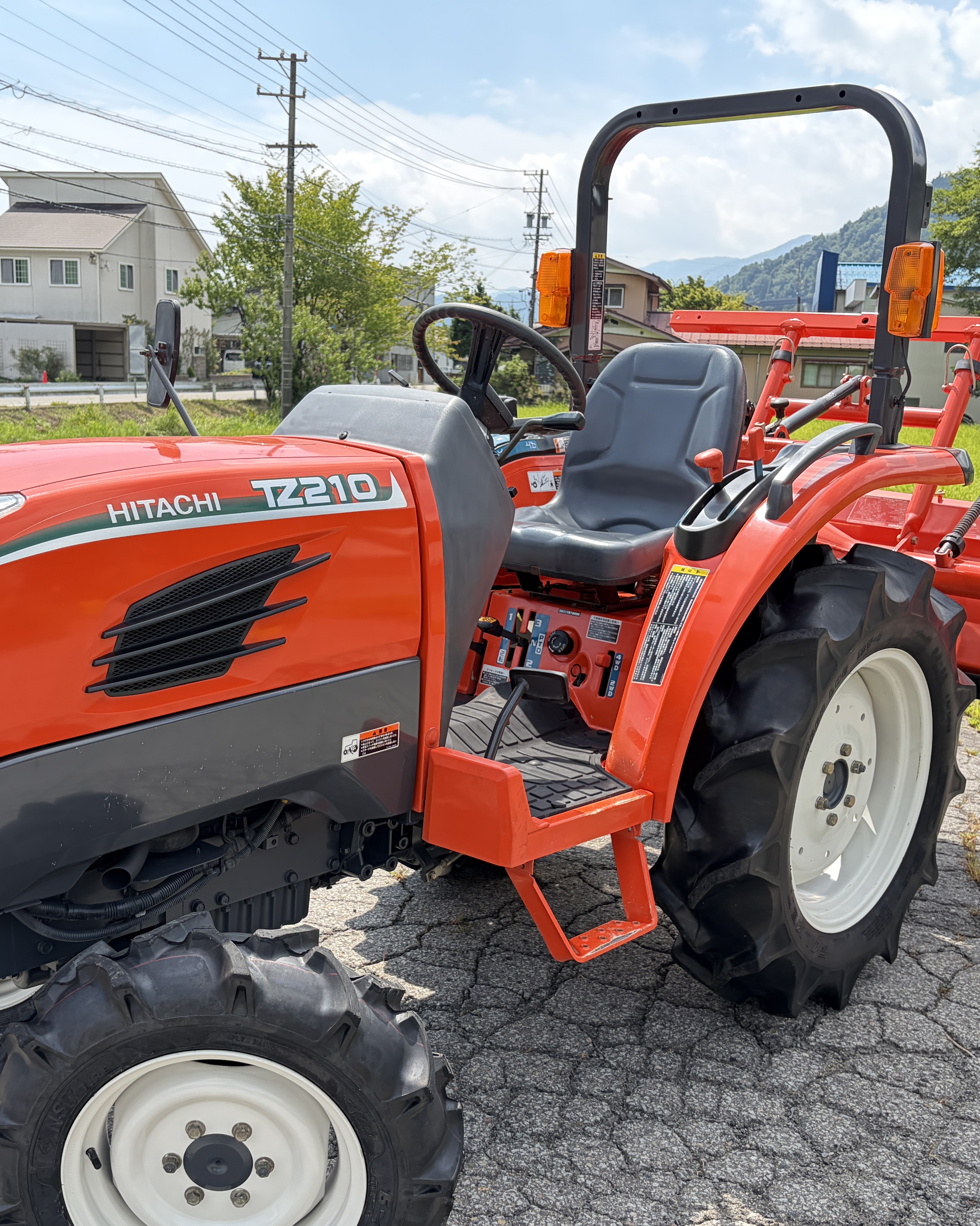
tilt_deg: -13.2
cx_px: 449
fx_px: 1342
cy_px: 670
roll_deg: -1.7
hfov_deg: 40.1
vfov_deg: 49.0
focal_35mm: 37
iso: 64
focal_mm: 5.96
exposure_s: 1/959
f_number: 1.6
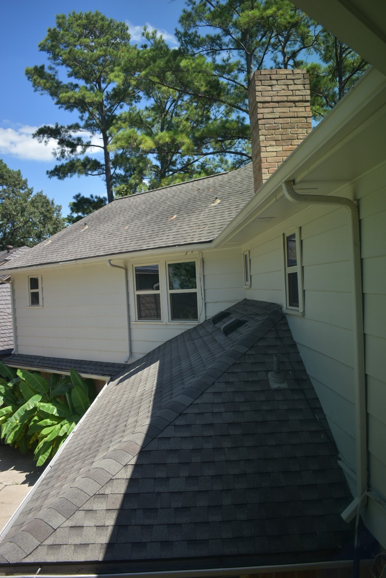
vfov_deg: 61.9
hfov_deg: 43.6
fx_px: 482
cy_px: 289
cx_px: 193
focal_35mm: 30
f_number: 3.8
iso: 160
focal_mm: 20
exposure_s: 1/500
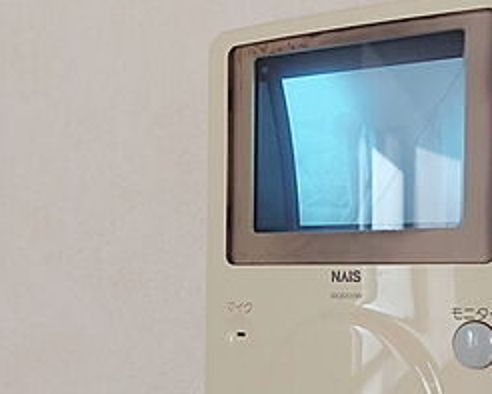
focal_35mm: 61
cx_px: 366
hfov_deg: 30.5
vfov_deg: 24.8
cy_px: 282
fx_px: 889
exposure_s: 1/30
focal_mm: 5.23
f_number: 1.8
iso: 32
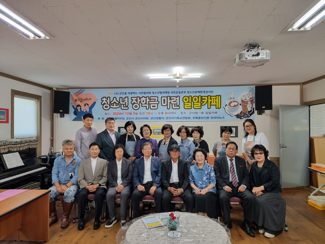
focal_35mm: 24
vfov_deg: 56.8
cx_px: 162
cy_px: 122
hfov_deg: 71.6
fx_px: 225
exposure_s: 1/120
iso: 250
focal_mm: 6.7
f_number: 1.8
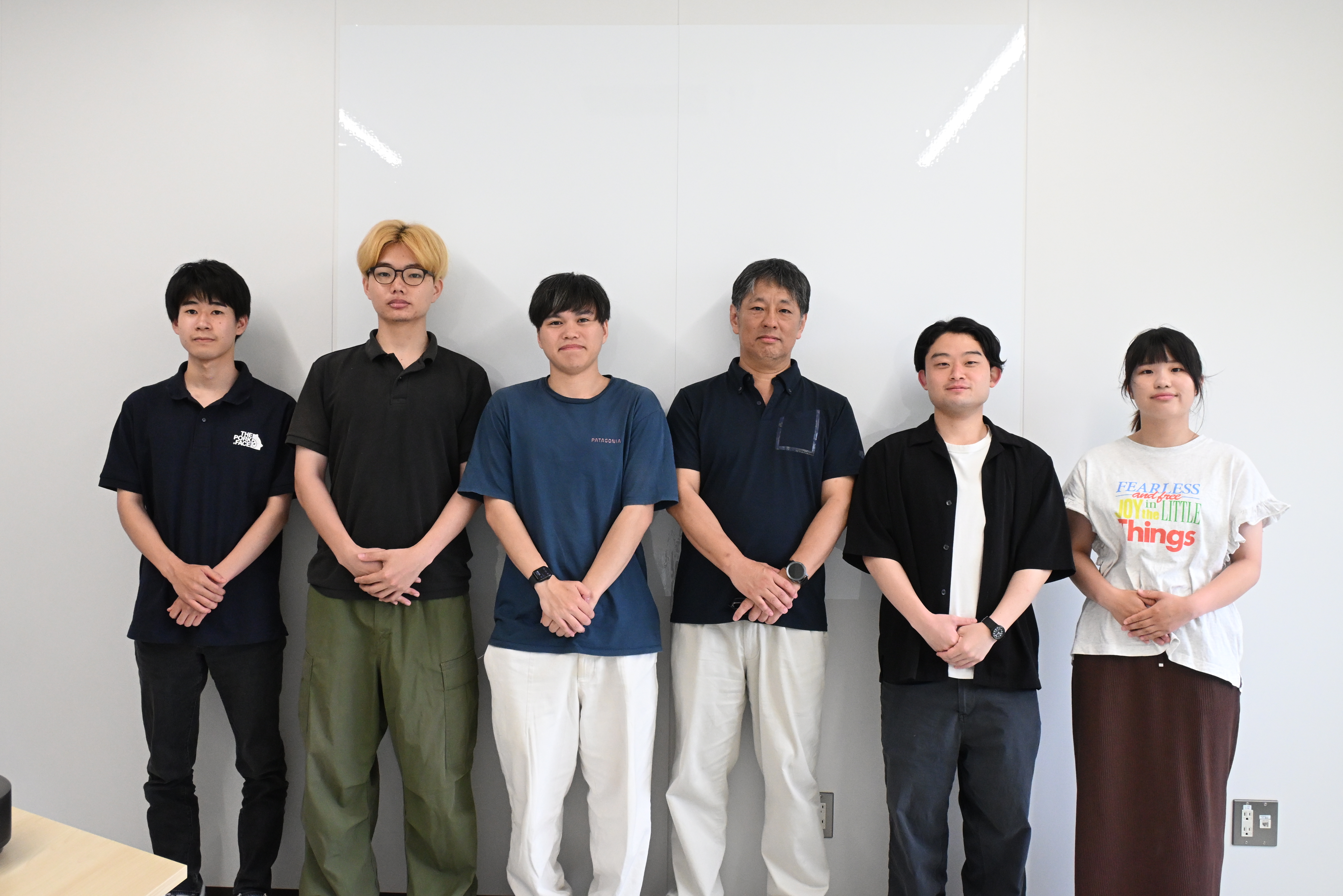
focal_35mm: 34
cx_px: 672
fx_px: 1259
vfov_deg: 39.1
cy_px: 448
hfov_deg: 56.1
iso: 2800
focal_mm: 22.5
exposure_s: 1/250
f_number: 6.3
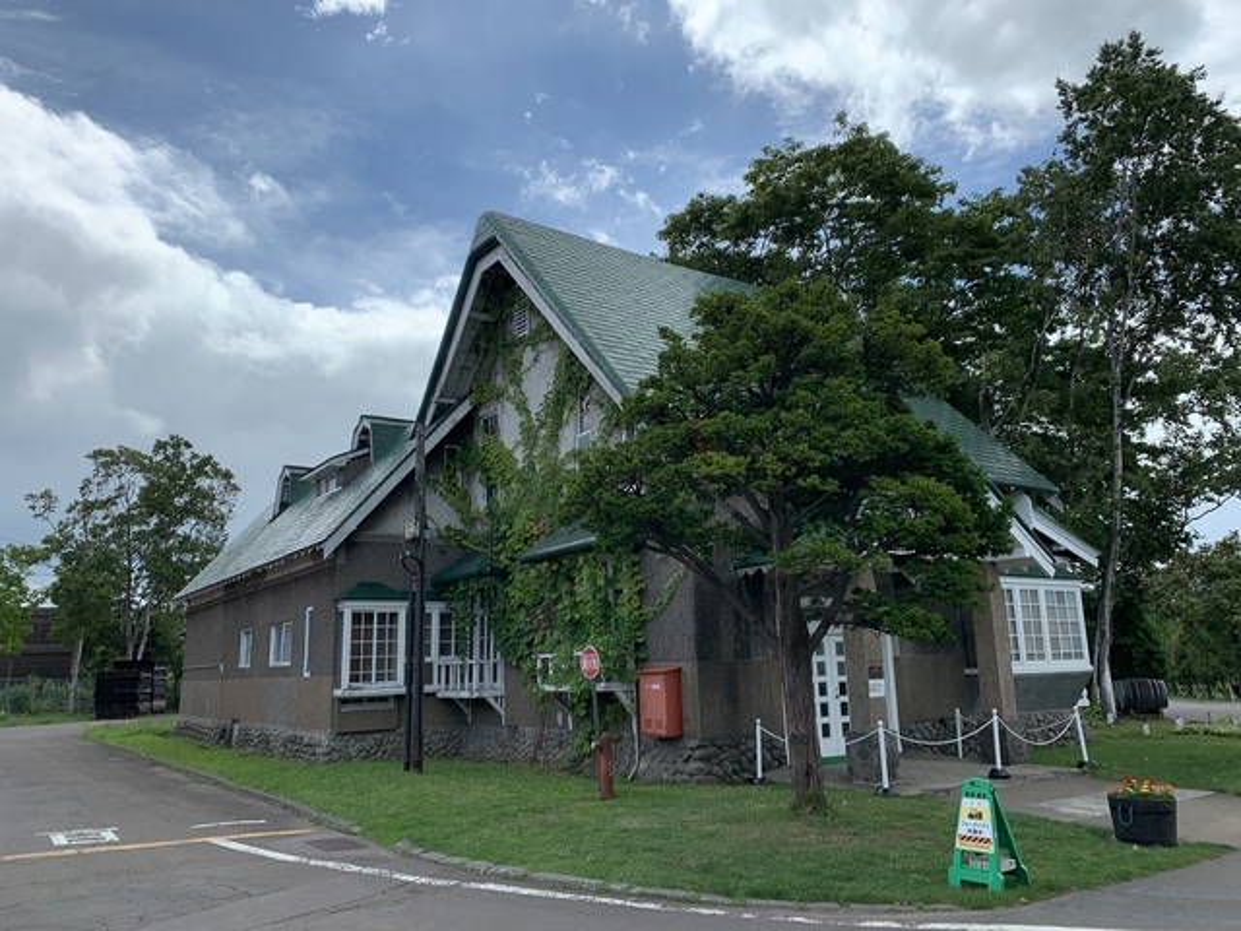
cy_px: 466
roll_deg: +0.6
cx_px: 620
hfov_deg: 67.3
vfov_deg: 53.1
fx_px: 932
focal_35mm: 26
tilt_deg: +12.8
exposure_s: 1/2755
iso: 25
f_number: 1.8
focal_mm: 4.25
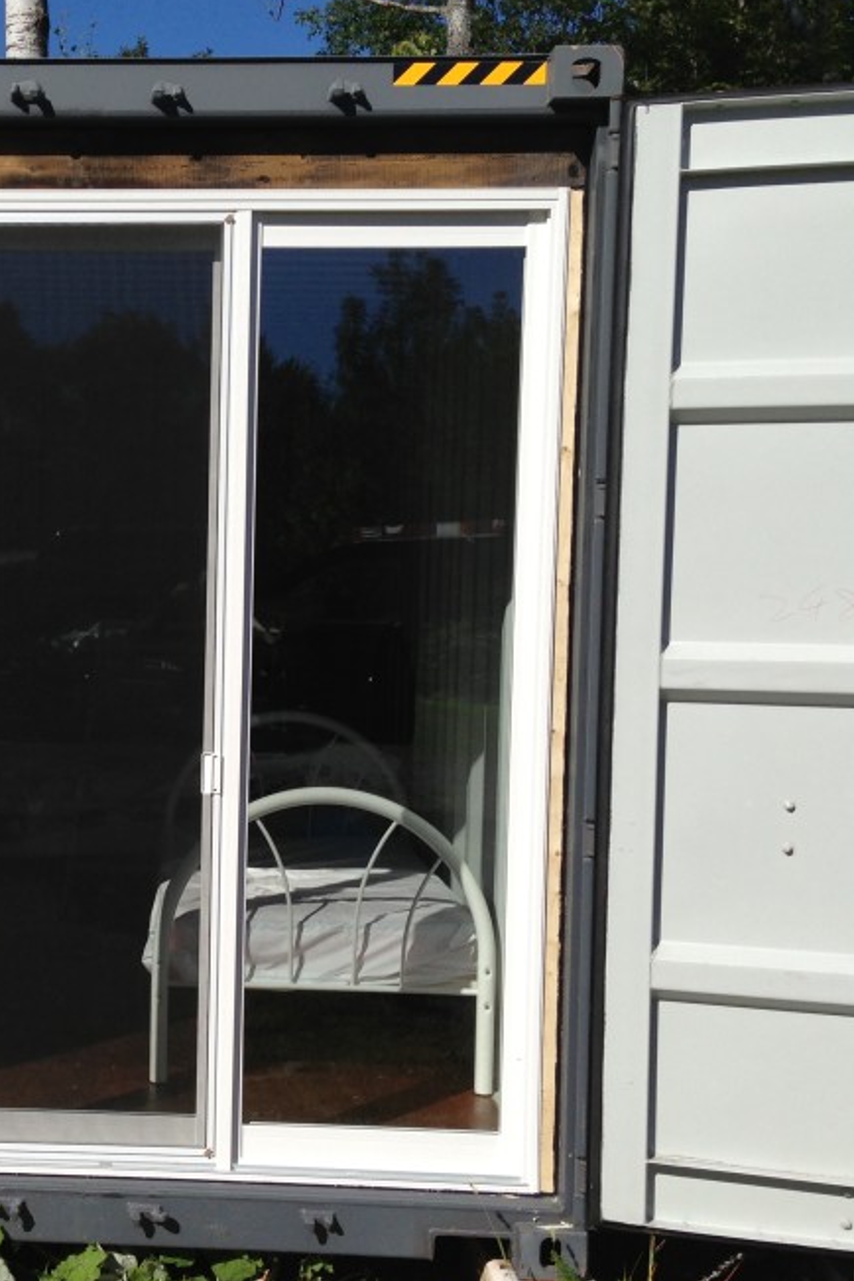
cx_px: 51
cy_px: 669
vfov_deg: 36.9
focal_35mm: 54
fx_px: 1921
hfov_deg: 24.2
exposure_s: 1/2584
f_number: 2.4
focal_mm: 4.13
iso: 50
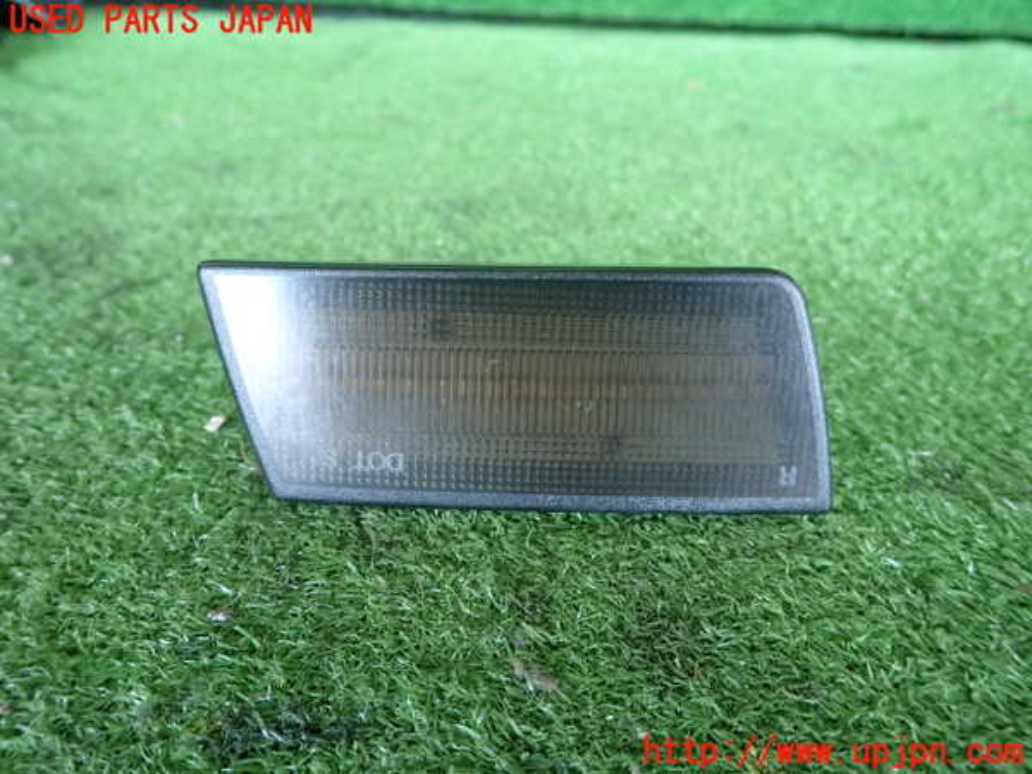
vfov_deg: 54.9
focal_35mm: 25
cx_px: 516
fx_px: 745
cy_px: 387
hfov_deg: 69.4
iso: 320
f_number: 2
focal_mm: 4.5
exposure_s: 1/30
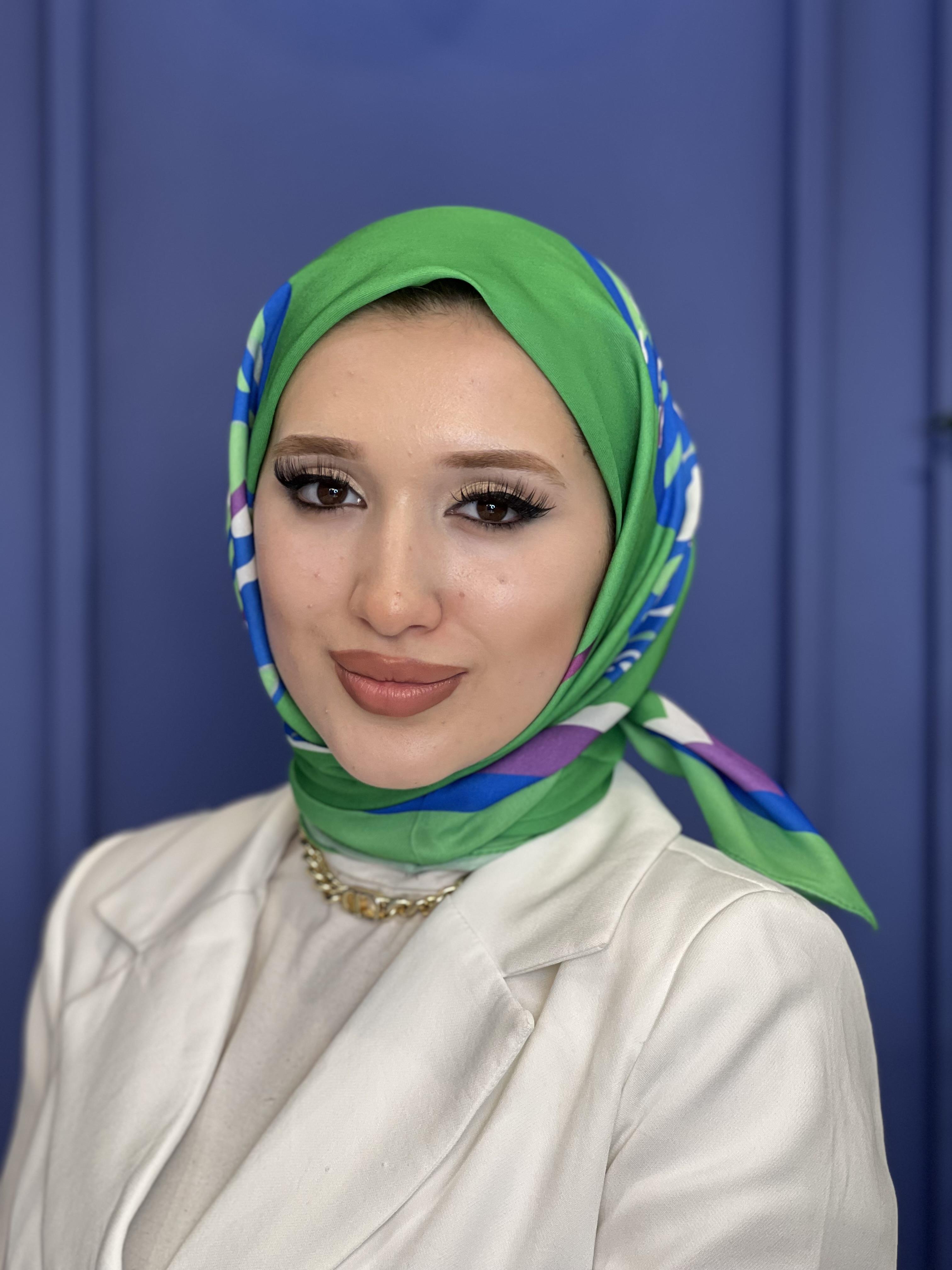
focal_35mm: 77
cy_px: 635
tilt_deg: -3.0
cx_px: 476
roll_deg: -0.2
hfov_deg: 19.1
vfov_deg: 25.3
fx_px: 2824
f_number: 2.8
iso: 80
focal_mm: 9
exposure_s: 1/100
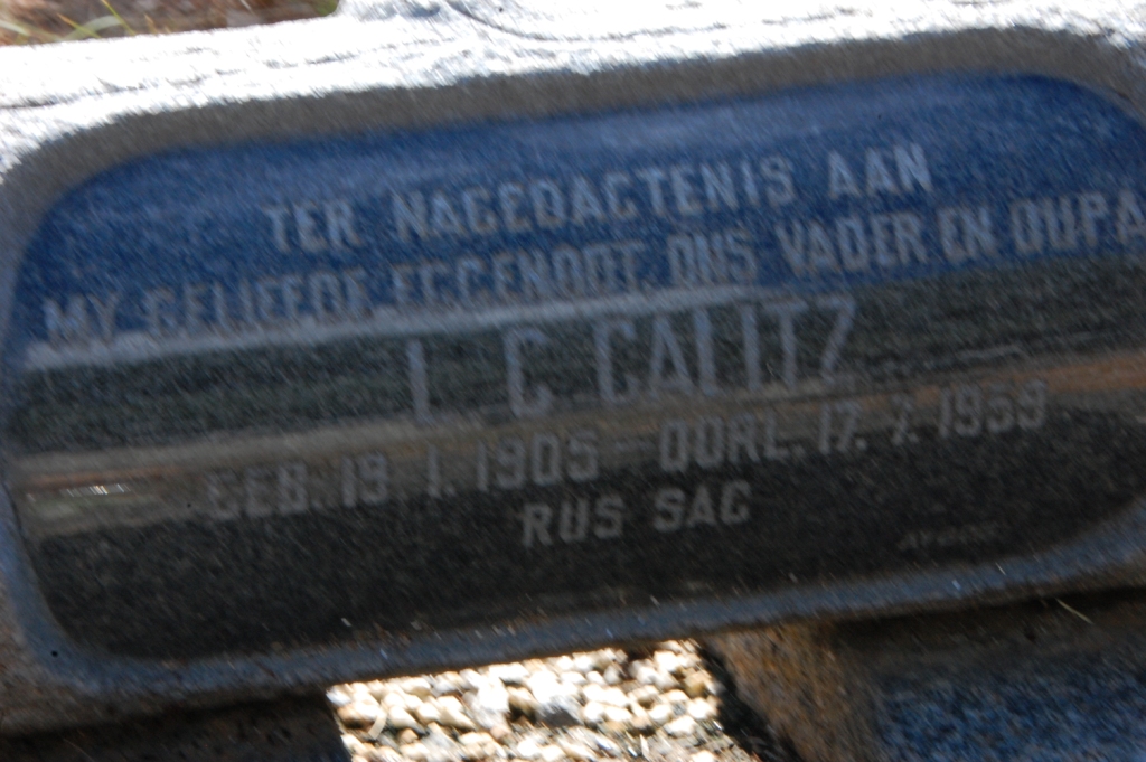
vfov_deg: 10.7
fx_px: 4055
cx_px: 573
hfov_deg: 16.1
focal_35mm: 128
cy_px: 381
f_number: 22
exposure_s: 1/30
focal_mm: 85
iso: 640
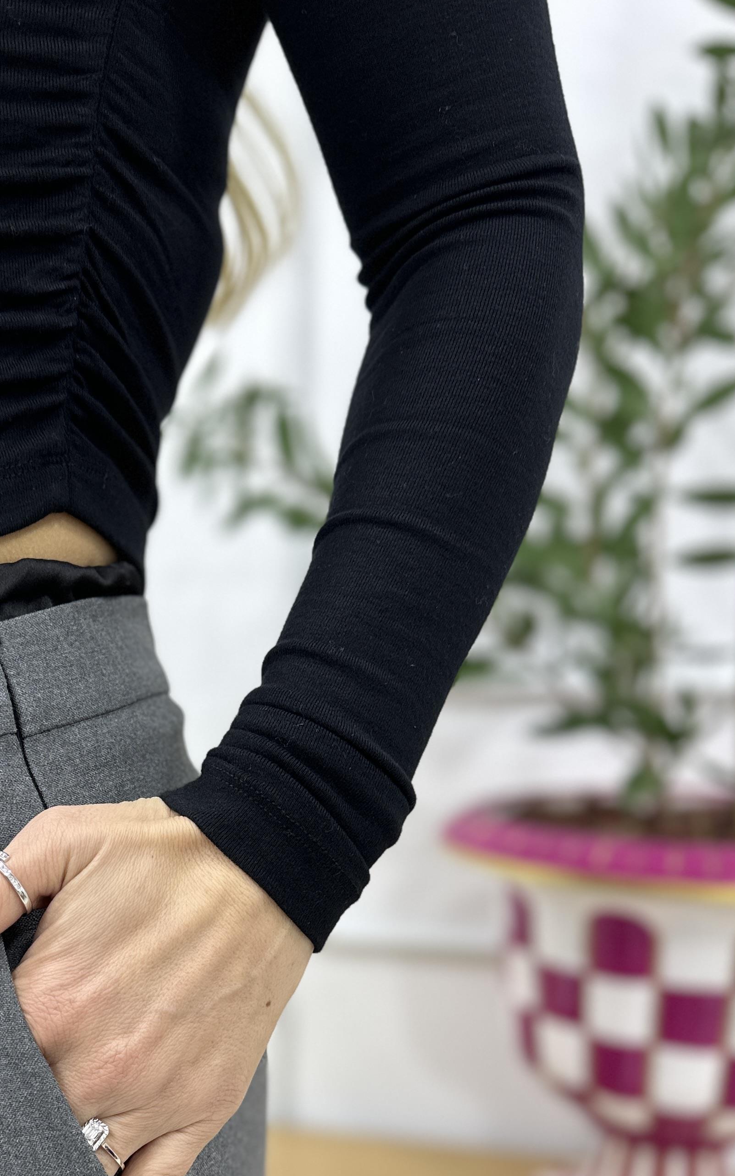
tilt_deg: -12.8
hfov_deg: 30.9
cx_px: 114
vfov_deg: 47.3
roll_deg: -0.3
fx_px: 1282
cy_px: 891
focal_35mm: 40
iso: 125
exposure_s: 1/100
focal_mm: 6.86
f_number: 1.78
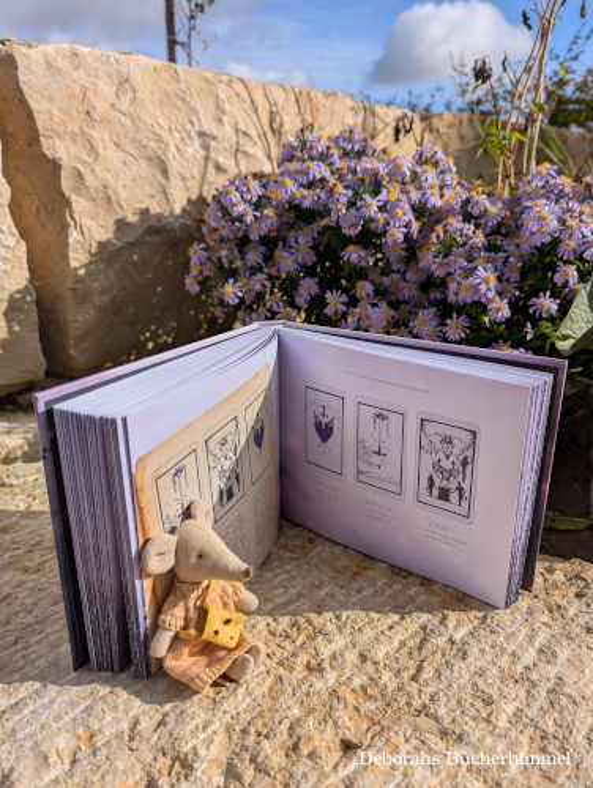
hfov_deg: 56.9
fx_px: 547
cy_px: 394
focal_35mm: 24
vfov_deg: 71.5
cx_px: 296
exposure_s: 1/3425
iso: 45
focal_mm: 6.81
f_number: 1.85
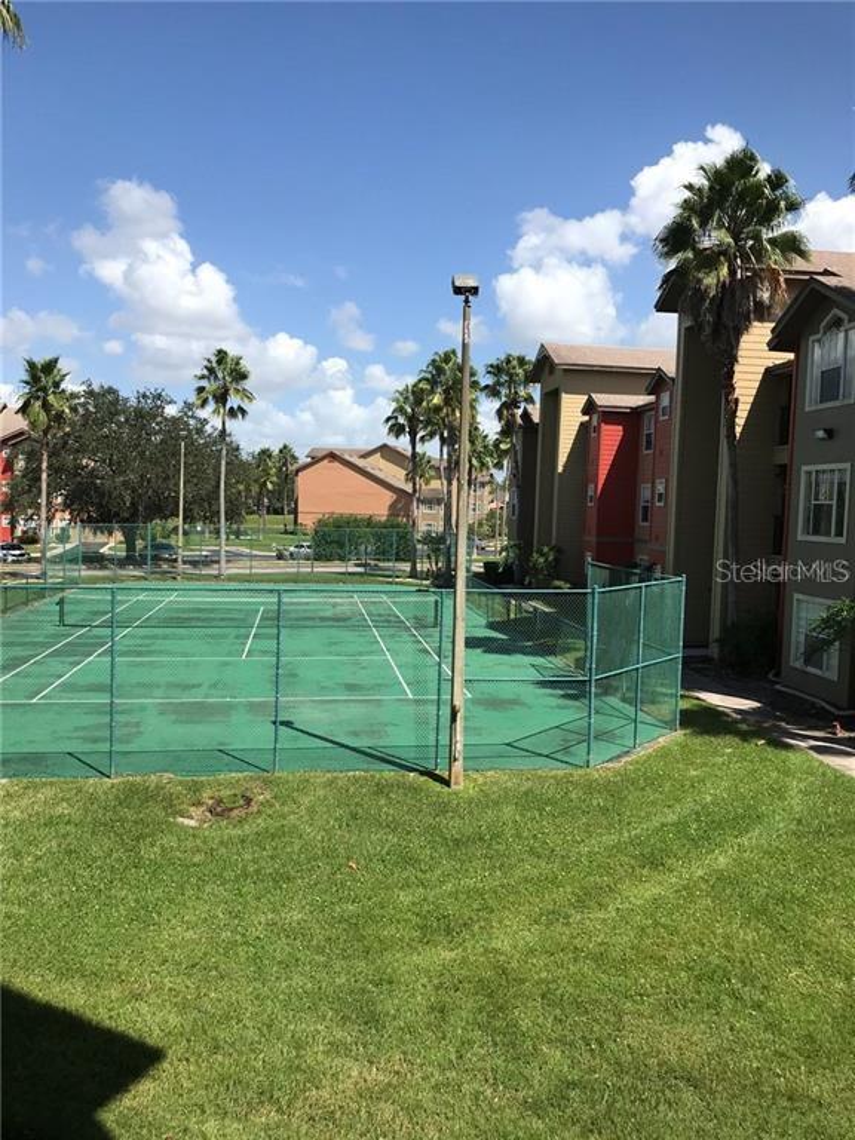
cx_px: 428
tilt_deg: -3.7
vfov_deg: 63.4
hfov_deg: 49.7
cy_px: 570
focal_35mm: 28
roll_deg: -1.6
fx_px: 922
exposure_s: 1/2660
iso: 20
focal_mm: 3.99
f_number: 1.8
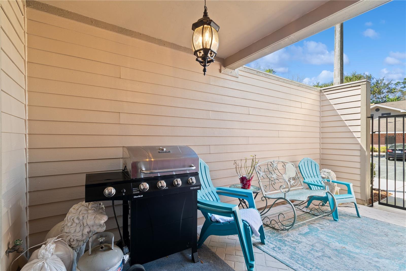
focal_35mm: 15
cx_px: 203
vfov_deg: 77.3
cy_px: 136
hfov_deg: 100.4
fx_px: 169
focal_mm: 10
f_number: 8
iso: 200
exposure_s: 1/8
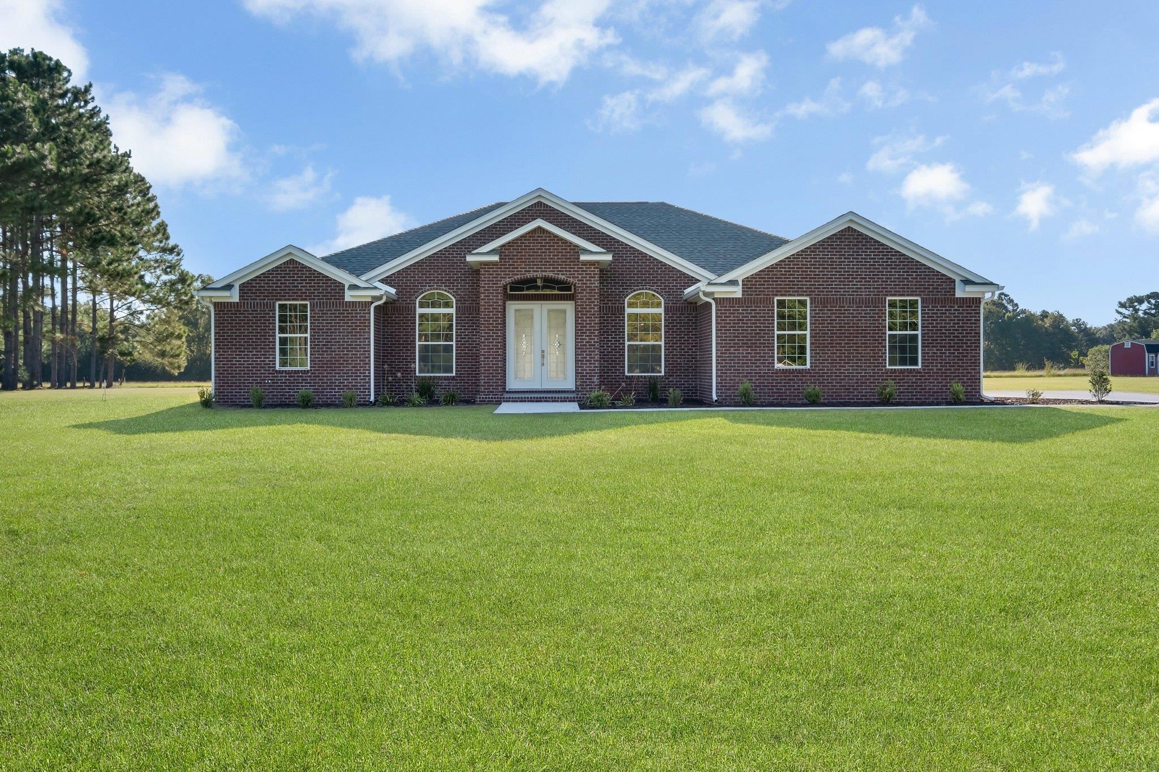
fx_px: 966
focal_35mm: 30
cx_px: 580
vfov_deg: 43.6
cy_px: 386
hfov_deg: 61.9
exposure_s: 1/500
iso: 250
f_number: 8
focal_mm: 20
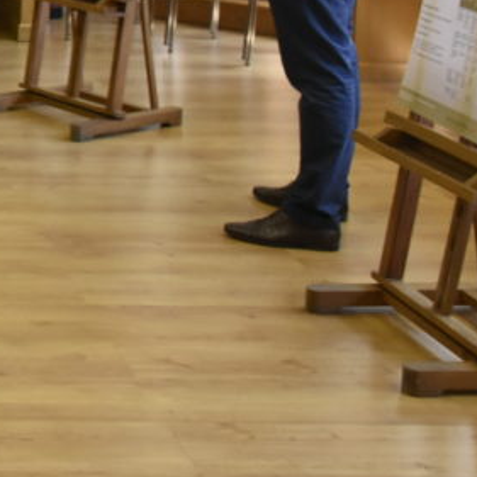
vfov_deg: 18.0
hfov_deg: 15.9
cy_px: -51
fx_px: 1450
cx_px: -377
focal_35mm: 93
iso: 1600
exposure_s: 1/125
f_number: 5.6
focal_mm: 20
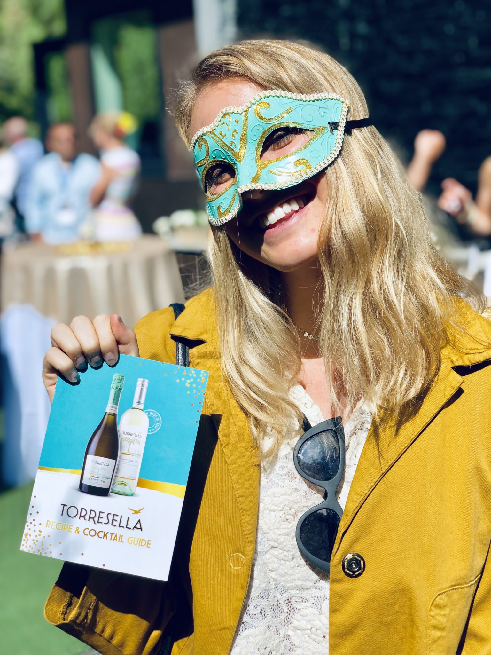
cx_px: 246
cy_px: 328
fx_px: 983
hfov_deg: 28.0
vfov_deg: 36.8
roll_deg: +3.0
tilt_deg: -9.4
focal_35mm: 52
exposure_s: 1/1263
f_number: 2.4
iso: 16
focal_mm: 6
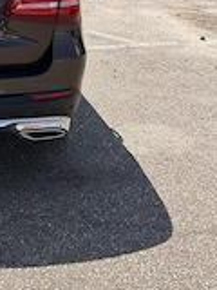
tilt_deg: -14.5
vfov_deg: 28.7
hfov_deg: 20.9
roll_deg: -0.9
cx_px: -52
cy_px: 31
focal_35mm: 65
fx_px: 543
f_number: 1.5
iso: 50
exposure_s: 1/3968
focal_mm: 5.7
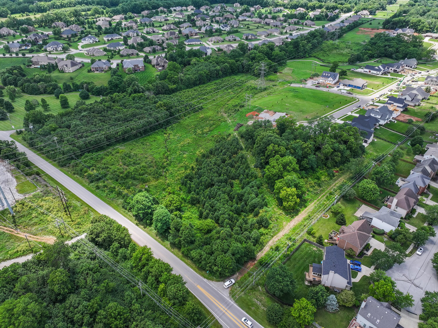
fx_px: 304
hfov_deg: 71.6
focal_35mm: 24
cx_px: 219
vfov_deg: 56.8
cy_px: 164
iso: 100
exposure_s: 1/1000
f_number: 2.8
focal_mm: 12.29
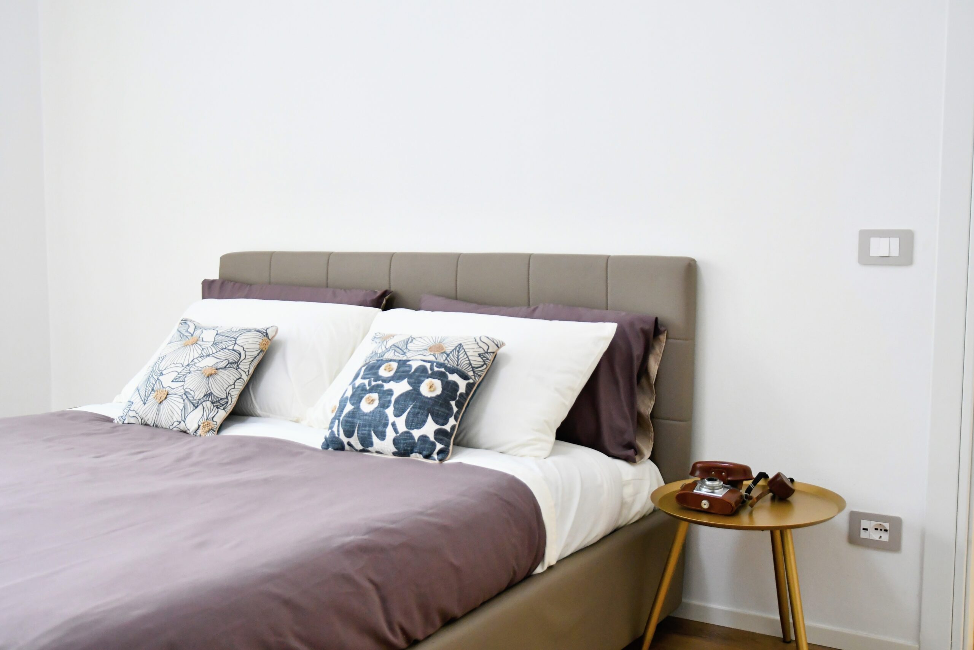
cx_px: 487
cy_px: 325
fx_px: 1055
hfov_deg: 49.6
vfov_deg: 34.2
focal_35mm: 39
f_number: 3.3
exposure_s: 1/160
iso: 1600
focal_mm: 26
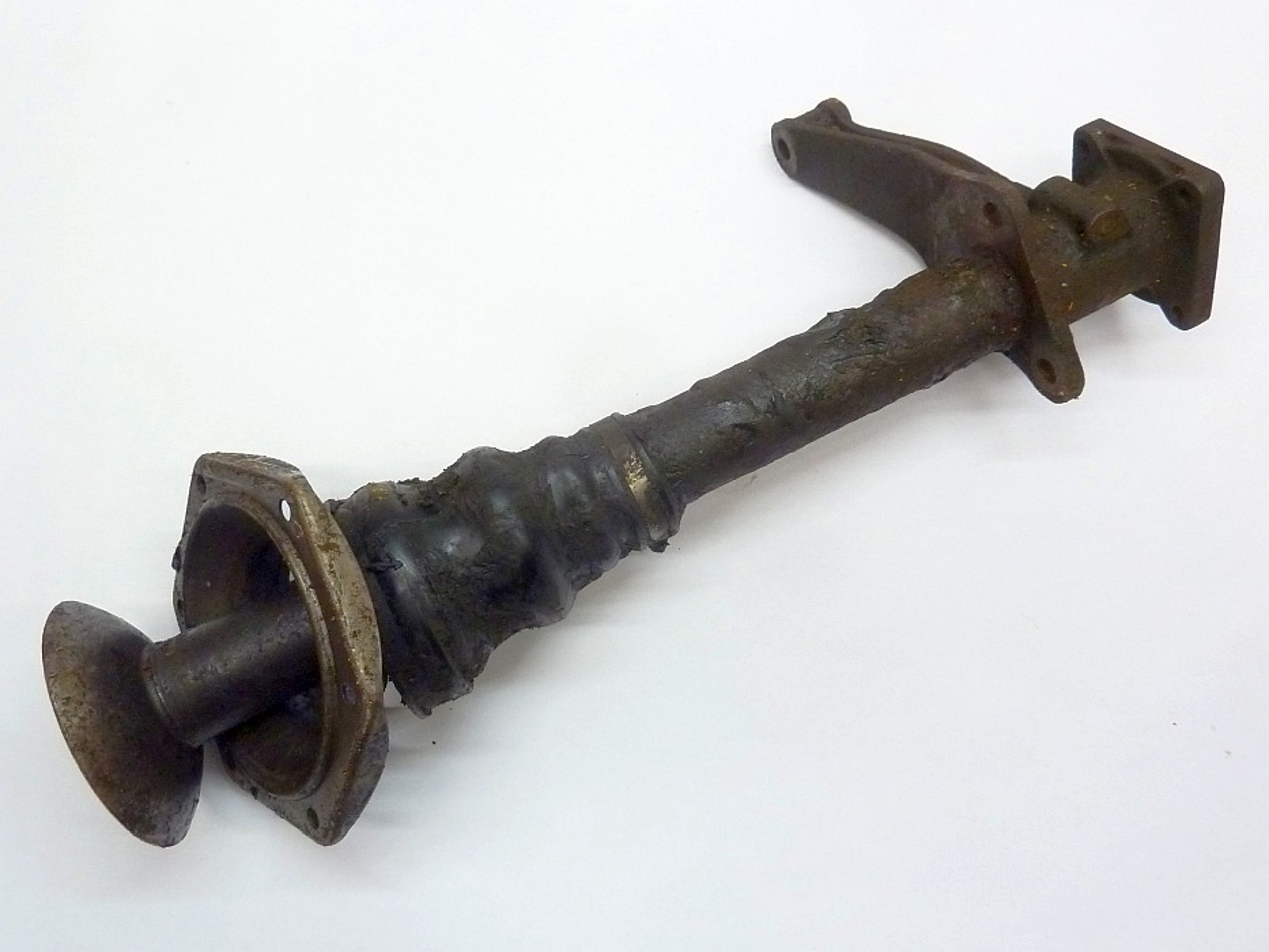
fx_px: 917
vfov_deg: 54.9
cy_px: 476
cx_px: 634
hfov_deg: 69.4
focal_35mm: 25
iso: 320
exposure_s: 1/30
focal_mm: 4.1
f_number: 3.3
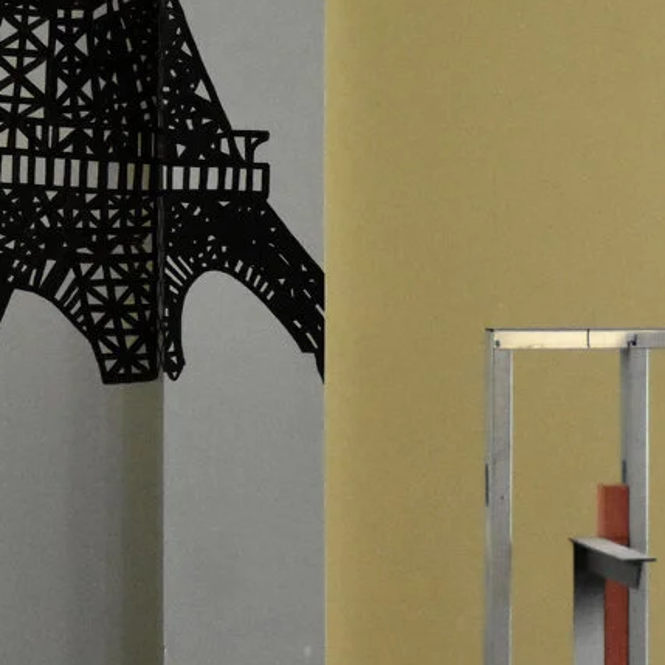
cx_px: 1173
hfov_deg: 6.6
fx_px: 5685
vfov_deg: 6.7
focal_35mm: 262
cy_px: 329
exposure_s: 1/60
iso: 4000
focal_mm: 55
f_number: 4.2
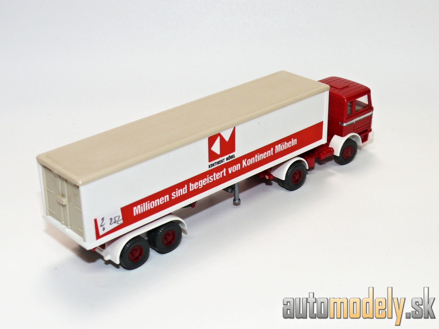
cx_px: 220
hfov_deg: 31.7
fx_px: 774
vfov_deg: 24.0
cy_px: 164
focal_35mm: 61
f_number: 4
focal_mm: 10.2
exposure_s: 1/30
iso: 100
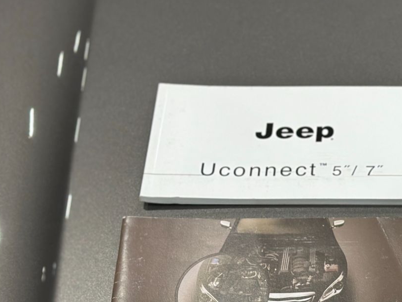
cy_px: 287
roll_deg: +0.6
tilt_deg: -43.8
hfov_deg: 16.9
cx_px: 435
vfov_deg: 13.0
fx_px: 1312
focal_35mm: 113
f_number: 1.78
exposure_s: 1/120
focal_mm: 6.86
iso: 100
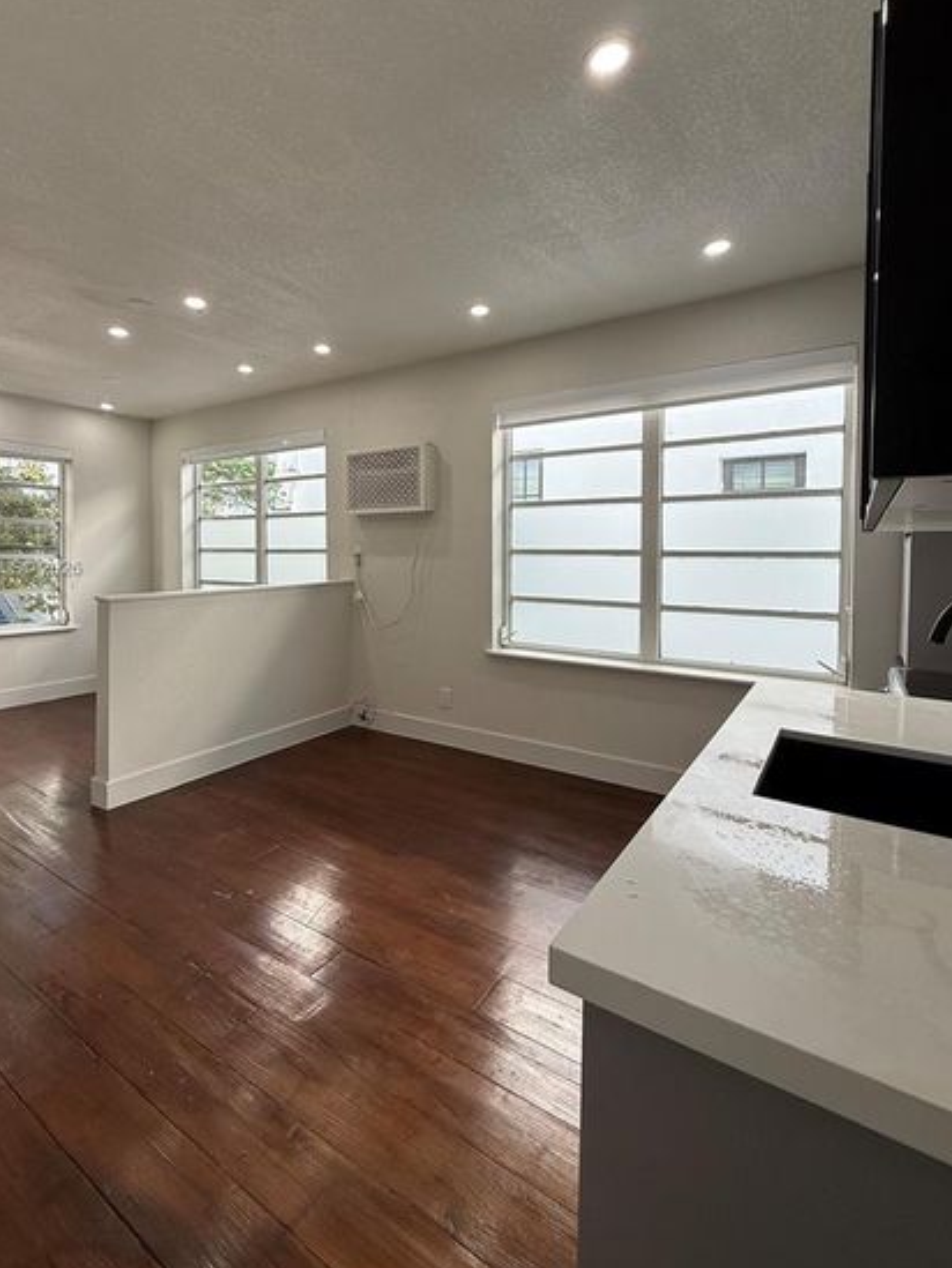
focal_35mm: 17
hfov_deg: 74.5
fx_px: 623
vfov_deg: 90.7
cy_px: 569
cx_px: 421
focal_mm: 2.22
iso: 64
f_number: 2.2
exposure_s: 1/195
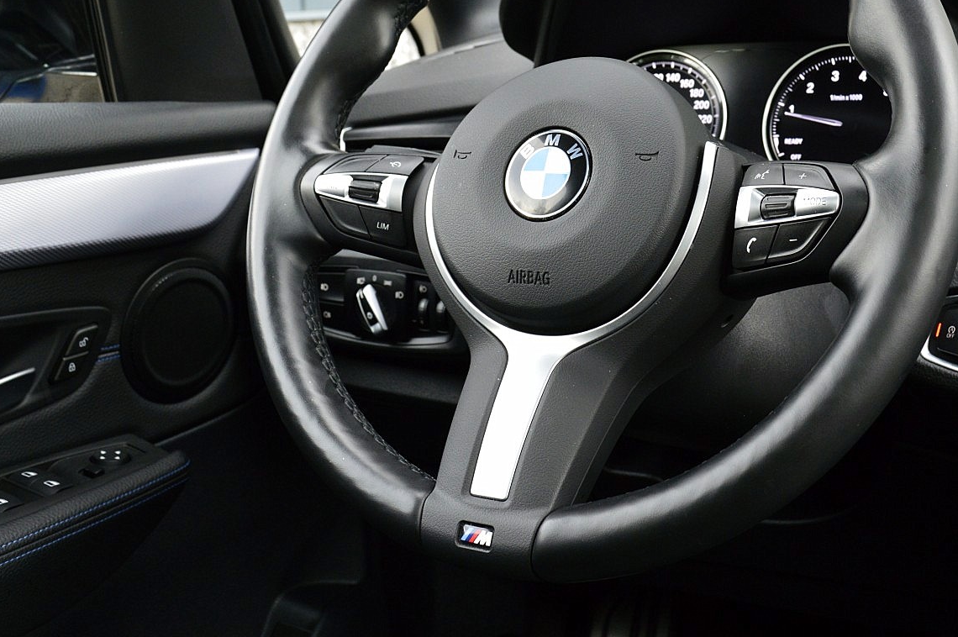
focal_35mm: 47
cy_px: 203
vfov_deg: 28.4
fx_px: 1250
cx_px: 559
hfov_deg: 41.8
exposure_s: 1/60
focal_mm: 22
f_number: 7.1
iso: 800
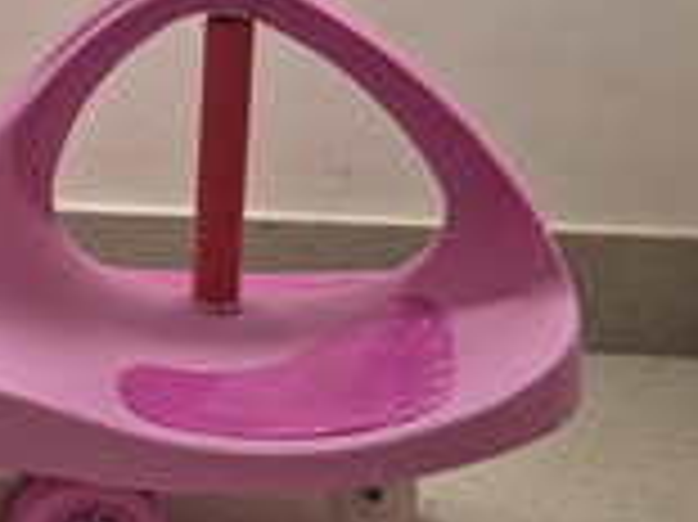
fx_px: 1370
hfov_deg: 26.1
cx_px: -97
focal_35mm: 68
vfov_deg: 21.5
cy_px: 191
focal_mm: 5.4
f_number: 1.8
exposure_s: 1/100
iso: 250
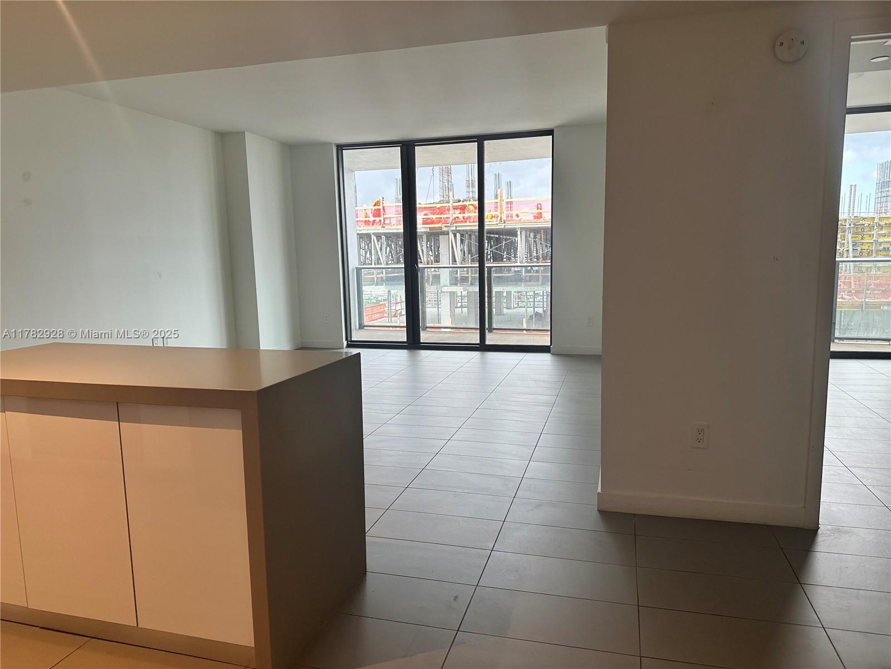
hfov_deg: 71.6
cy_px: 334
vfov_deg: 56.8
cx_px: 446
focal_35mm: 24
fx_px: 618
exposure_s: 1/120
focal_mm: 6.86
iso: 125
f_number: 1.78
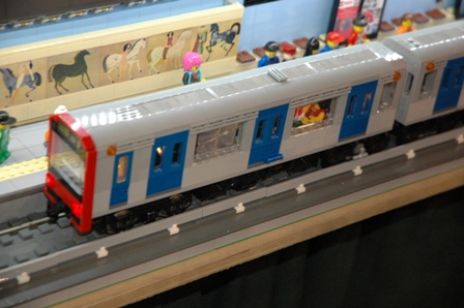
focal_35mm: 98
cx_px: 232
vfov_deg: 14.0
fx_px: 1256
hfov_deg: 20.9
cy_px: 154
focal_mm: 65
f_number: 4.5
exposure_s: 1/60
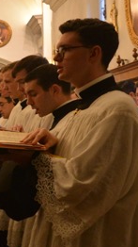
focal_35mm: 88
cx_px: -229
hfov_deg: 10.8
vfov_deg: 24.2
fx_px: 574
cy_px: 123
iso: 1600
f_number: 5
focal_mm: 22
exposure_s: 1/100
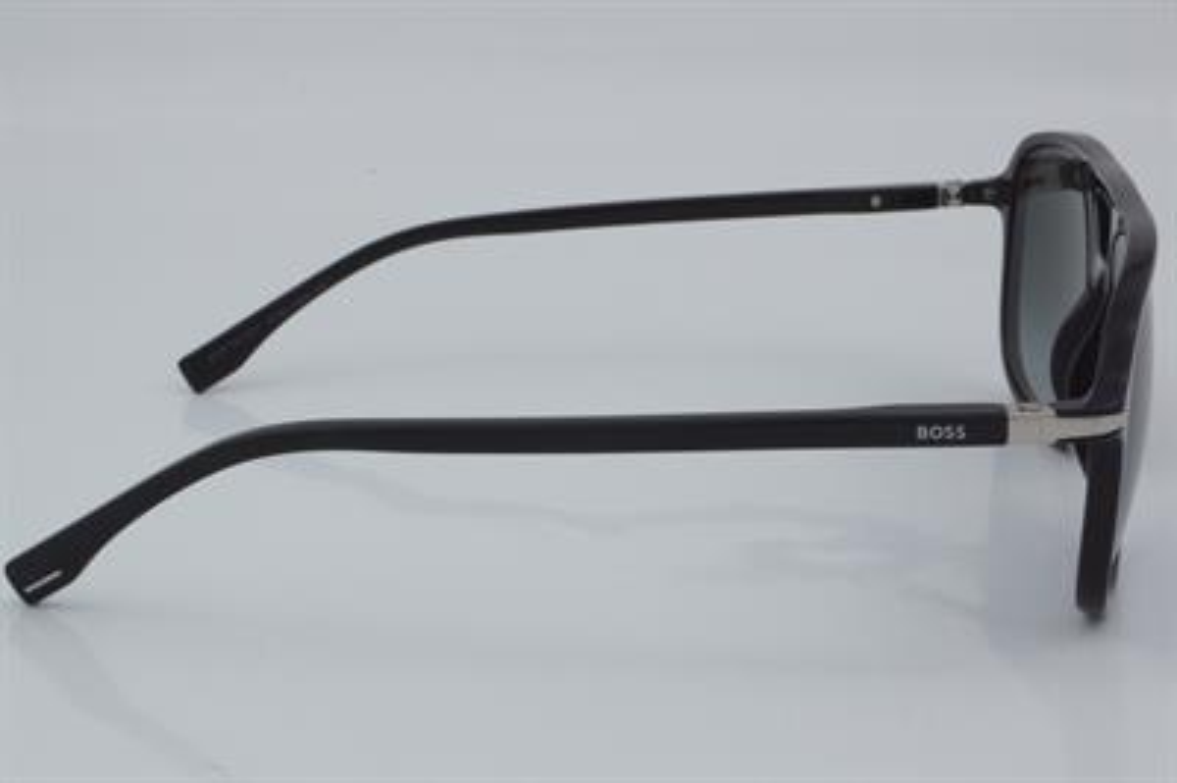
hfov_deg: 27.0
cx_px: 588
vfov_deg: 18.2
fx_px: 2450
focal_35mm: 75
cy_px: 392
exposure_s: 1/4
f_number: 32
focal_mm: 50
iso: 100
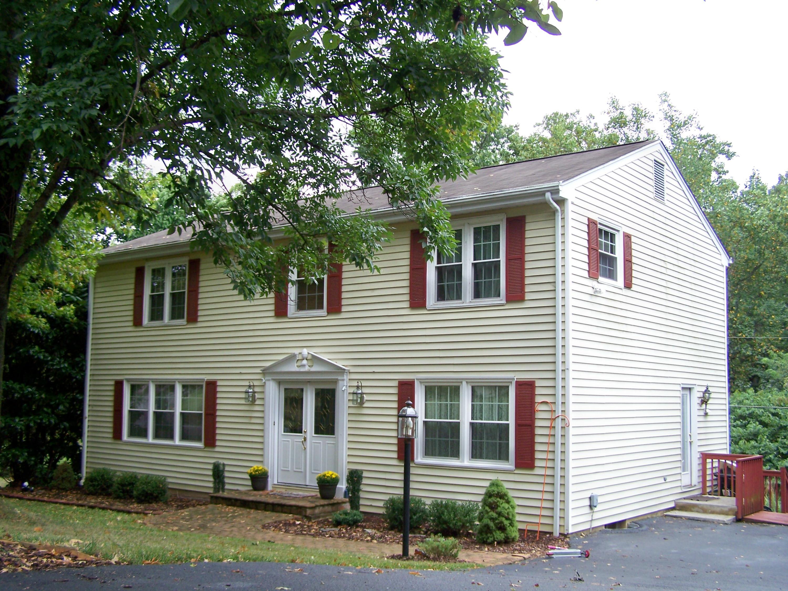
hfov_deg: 49.0
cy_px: 296
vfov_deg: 37.7
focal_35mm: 38
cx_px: 394
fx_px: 865
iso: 64
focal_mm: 6.3
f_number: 2.8
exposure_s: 1/125
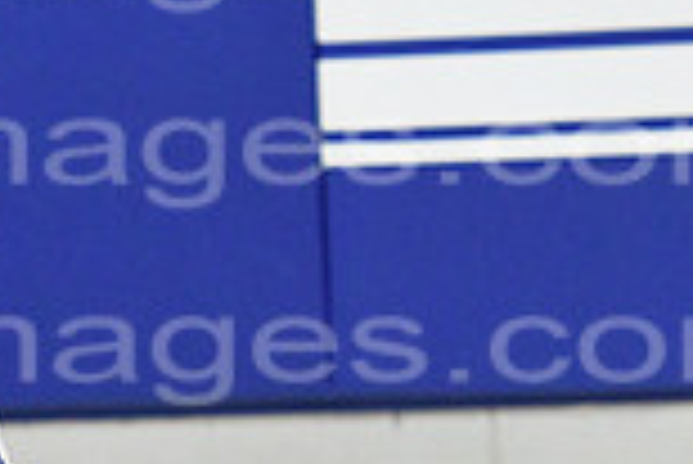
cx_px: -202
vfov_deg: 1.8
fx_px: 14699
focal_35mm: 763
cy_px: 448
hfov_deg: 2.7
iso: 5000
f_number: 3.5
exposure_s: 1/640
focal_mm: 135
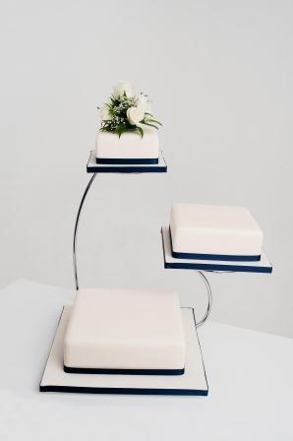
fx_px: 538
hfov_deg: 30.5
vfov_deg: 44.5
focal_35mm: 44
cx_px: 146
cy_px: 220
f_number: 8
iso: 200
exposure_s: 1/125
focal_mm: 44
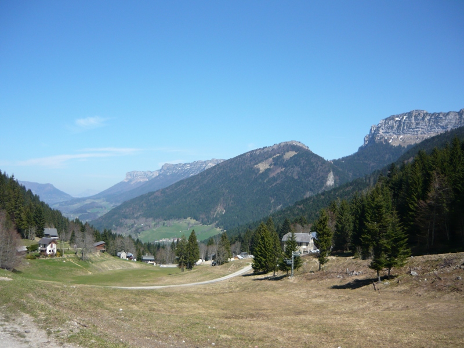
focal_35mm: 35
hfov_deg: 52.6
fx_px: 469
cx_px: 232
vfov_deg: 40.7
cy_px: 174
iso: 100
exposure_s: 1/160
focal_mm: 5.5
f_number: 8
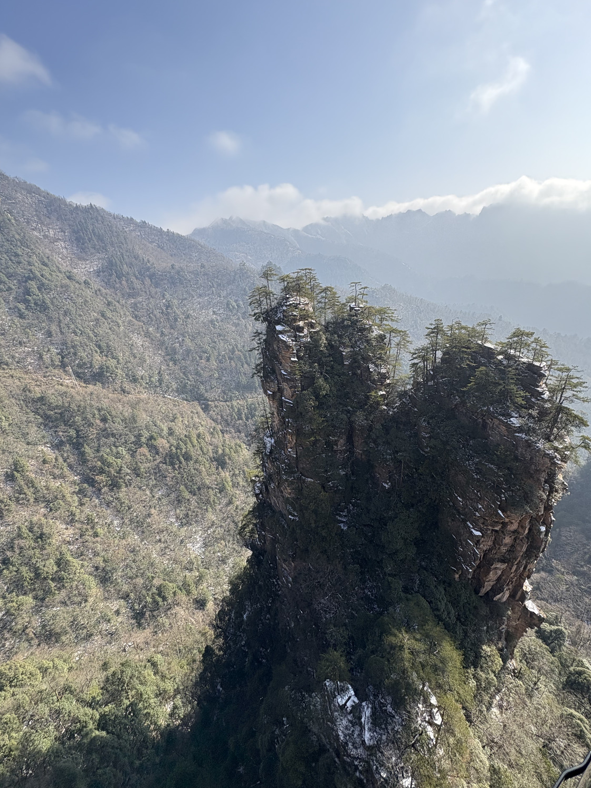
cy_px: 391
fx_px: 341
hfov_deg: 81.8
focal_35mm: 15
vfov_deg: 98.2
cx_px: 295
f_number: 2.2
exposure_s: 1/787
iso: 64
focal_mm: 2.22
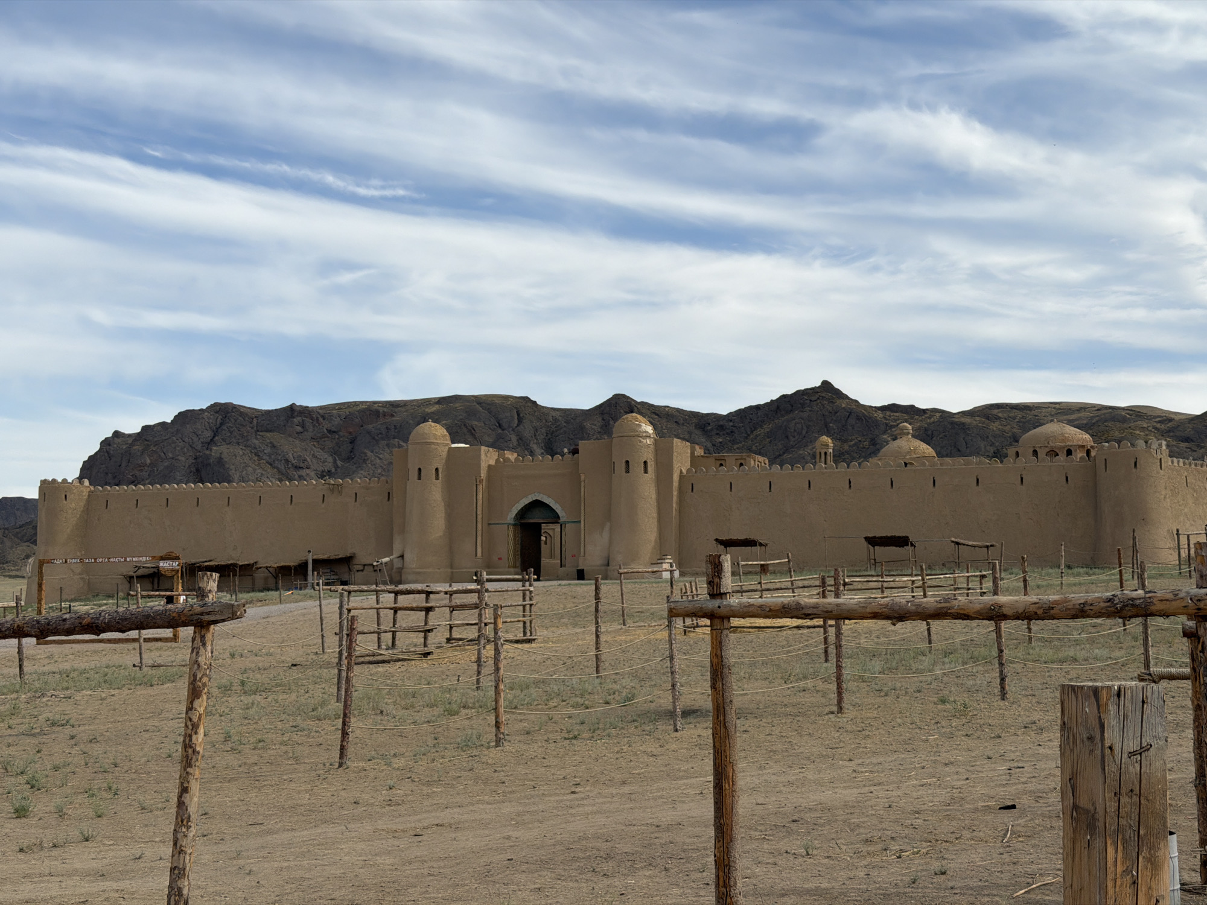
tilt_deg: +5.3
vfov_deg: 30.3
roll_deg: -0.1
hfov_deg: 39.7
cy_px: 452
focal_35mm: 48
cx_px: 604
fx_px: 1674
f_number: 1.78
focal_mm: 6.76
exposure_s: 1/5587
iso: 64
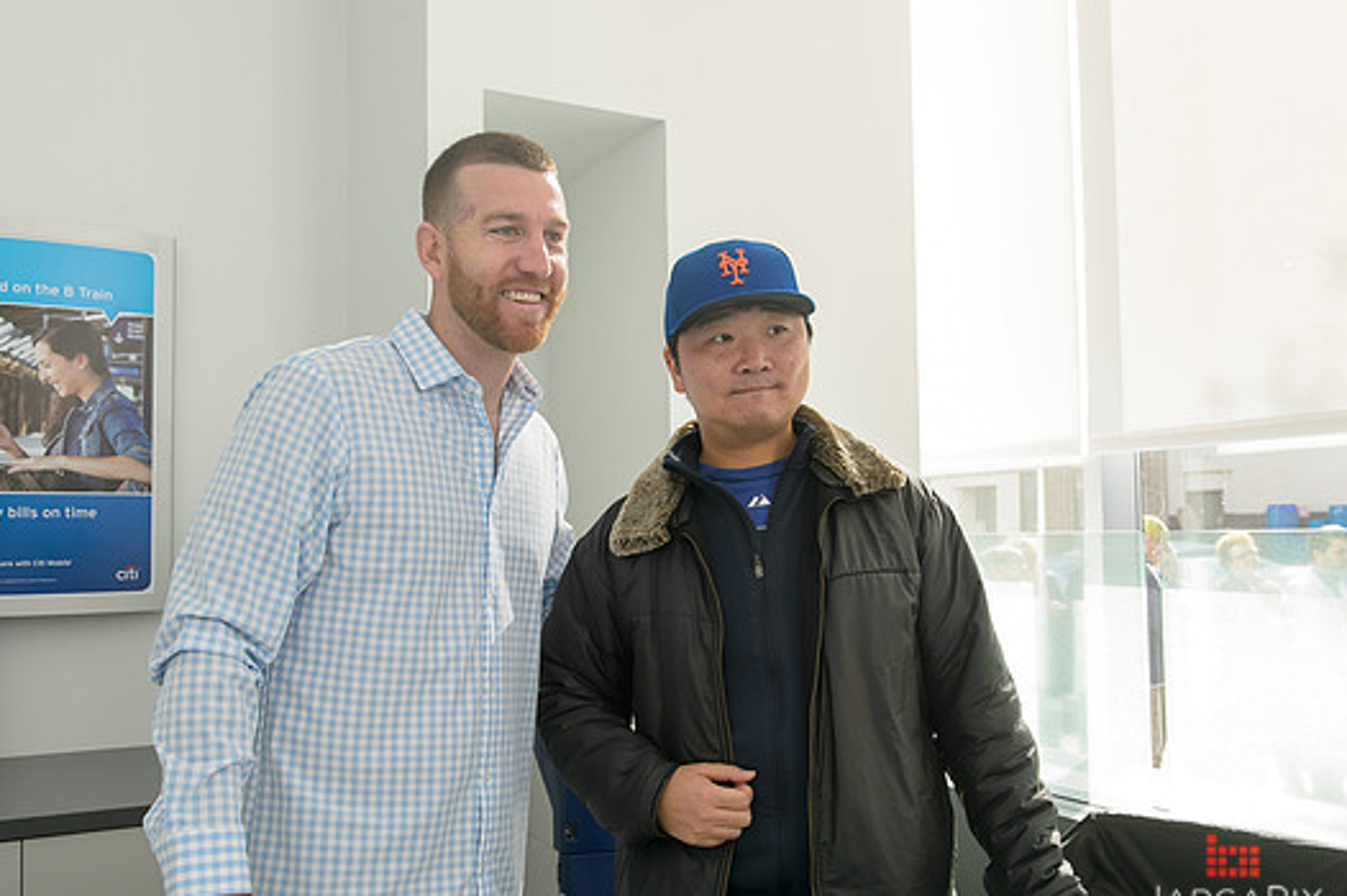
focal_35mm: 32
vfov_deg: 41.1
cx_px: 645
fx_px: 1197
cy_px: 474
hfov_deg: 58.7
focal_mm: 29
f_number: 5.6
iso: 500
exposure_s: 1/125
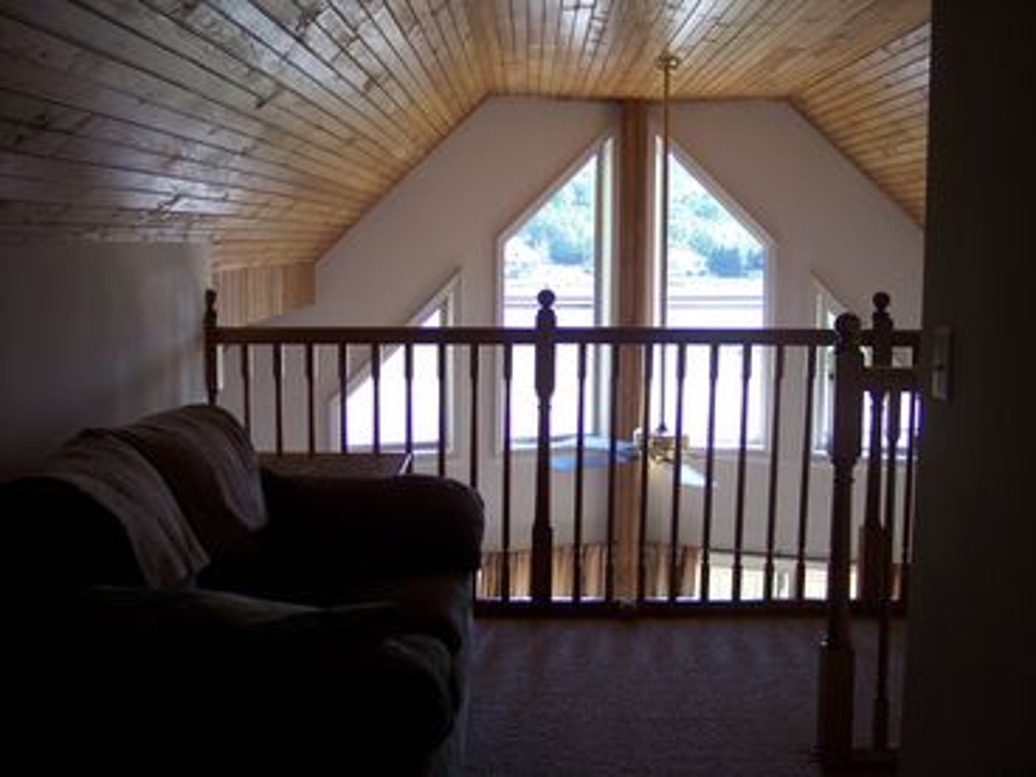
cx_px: 518
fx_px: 1167
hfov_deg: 47.9
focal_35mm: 39
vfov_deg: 36.8
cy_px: 388
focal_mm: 8
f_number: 2.8
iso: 100
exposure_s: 1/60
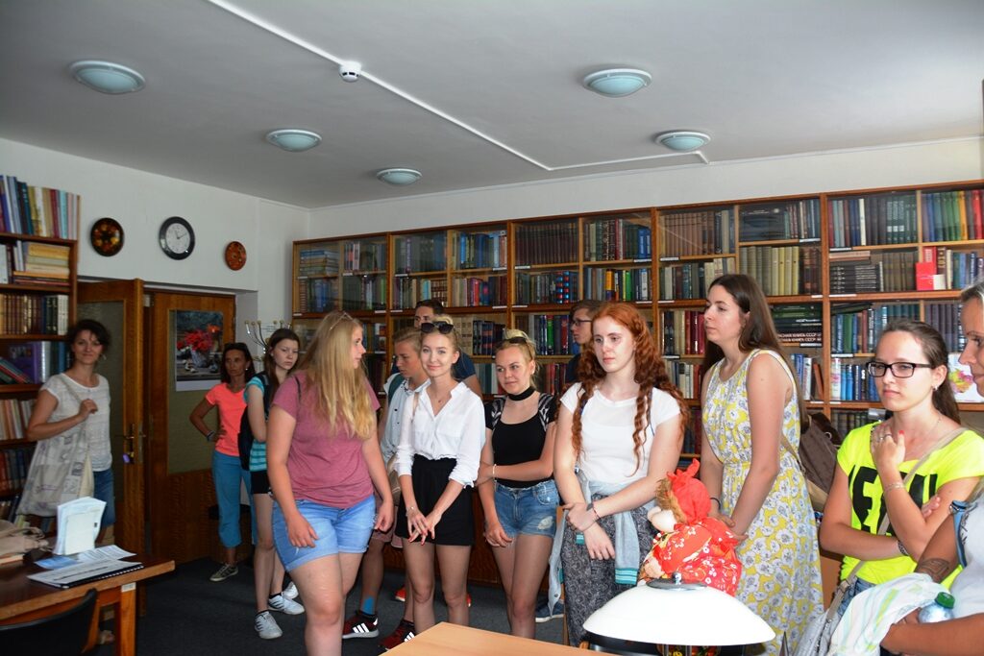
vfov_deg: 47.9
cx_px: 492
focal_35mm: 27
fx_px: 738
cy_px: 328
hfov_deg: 67.4
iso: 450
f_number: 3.5
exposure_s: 1/60
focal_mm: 18
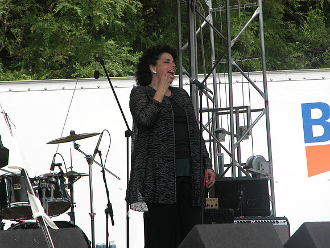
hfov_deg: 7.1
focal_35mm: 280
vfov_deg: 5.3
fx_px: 2669
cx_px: 165
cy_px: 124
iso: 100
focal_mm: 71.2
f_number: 5.9
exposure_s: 1/304
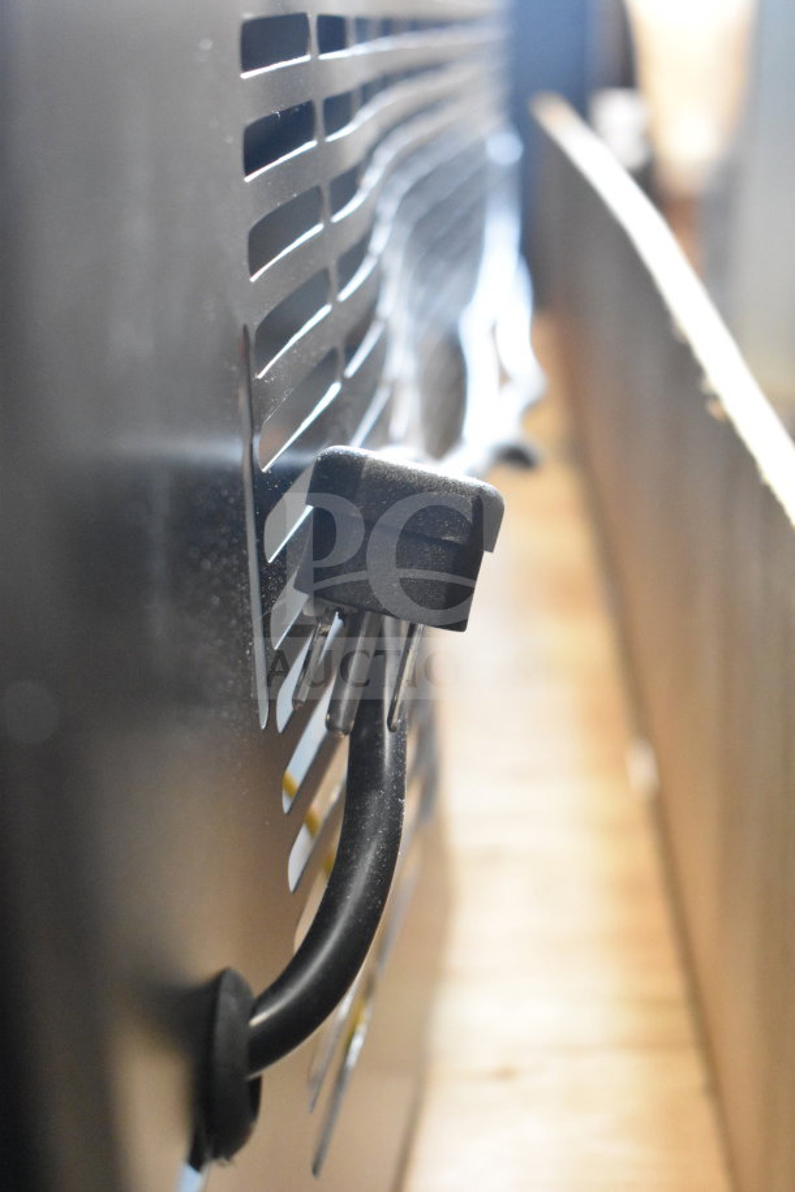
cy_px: 596
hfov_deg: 26.5
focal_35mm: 51
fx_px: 1689
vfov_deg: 38.9
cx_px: 398
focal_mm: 34
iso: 6400
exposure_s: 1/100
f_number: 4.8
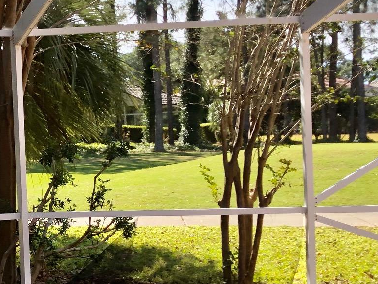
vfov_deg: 20.2
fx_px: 797
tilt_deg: +0.4
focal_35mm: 73
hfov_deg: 25.5
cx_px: 13
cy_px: 154
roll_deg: +0.6
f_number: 1.8
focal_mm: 3.99
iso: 20
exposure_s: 1/368
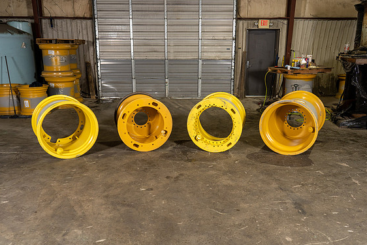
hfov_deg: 58.7
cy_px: 125
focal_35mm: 32
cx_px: 181
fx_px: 326
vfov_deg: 41.1
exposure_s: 1/80
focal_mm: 31
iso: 800
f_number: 5.6
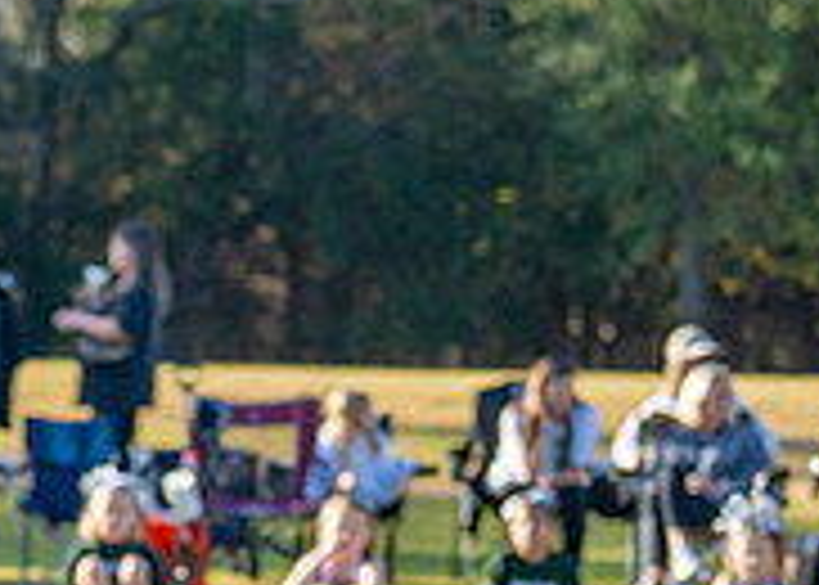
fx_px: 6885
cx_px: -390
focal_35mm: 296
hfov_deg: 6.7
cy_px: 766
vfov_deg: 4.8
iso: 250
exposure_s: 1/3200
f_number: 2.8
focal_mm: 70
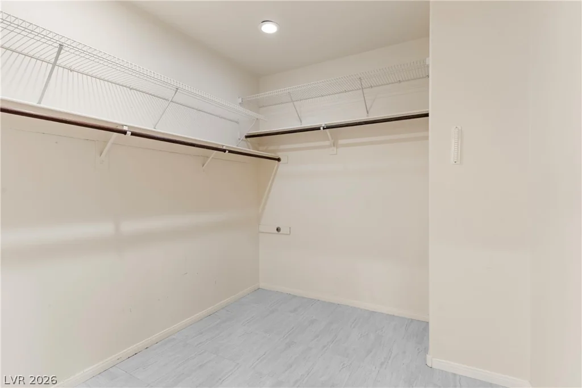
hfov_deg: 93.3
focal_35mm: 17
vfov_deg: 70.5
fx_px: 275
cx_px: 291
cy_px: 194
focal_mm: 17
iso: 400
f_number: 8
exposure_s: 1/5
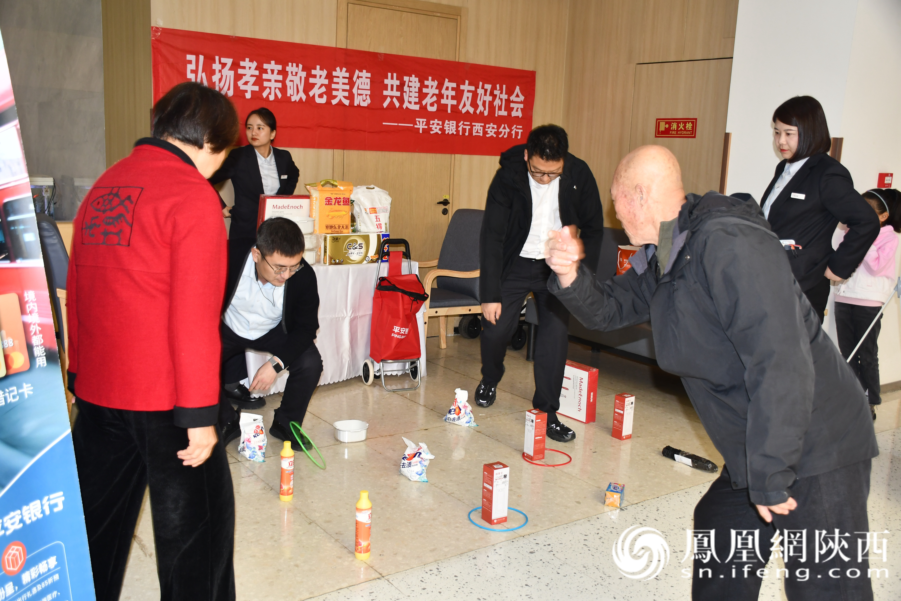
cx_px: 450
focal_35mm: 34
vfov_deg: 38.9
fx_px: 851
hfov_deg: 55.8
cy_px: 300
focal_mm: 23
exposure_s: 1/60
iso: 500
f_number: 3.8
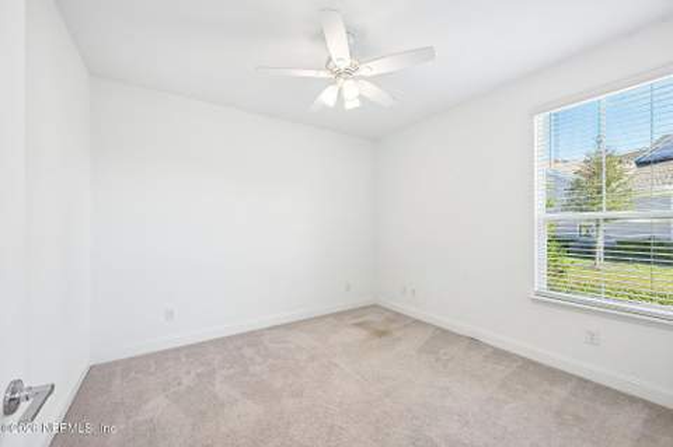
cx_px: 336
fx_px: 261
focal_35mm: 14
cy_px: 224
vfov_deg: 81.1
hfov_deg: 104.3
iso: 180
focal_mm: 14
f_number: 8
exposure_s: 1/15
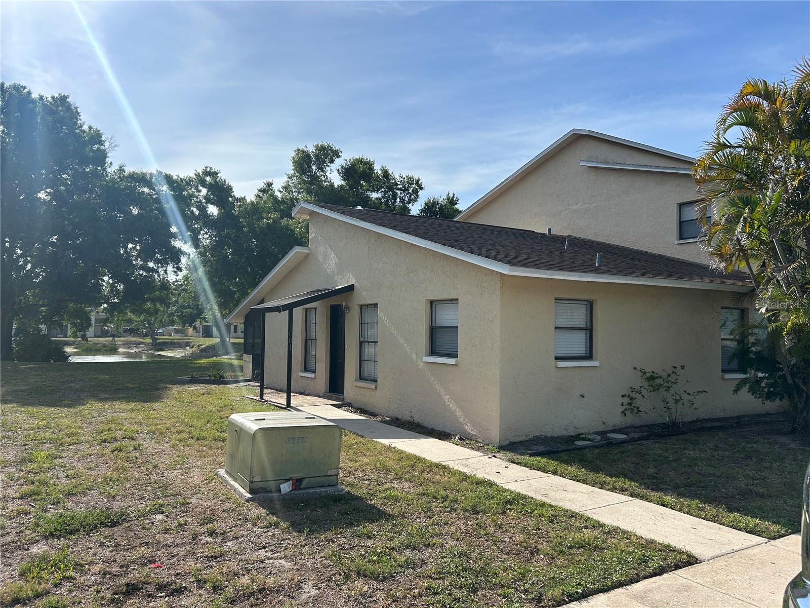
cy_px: 304
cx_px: 405
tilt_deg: +2.8
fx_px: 608
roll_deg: -1.1
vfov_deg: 53.1
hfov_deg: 67.3
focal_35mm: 26
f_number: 1.5
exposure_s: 1/5076
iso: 50
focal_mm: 5.7
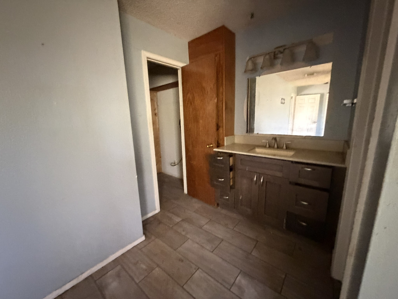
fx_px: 161
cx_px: 199
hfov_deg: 102.1
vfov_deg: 85.7
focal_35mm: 14
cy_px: 150
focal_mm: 2.22
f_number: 2.2
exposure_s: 1/40
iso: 1600
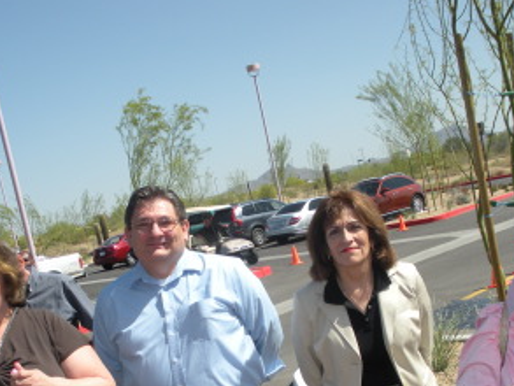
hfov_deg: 34.3
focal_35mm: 56
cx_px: 277
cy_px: 295
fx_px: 832
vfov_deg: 25.8
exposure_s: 1/902
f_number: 3.5
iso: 88
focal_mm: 6.3
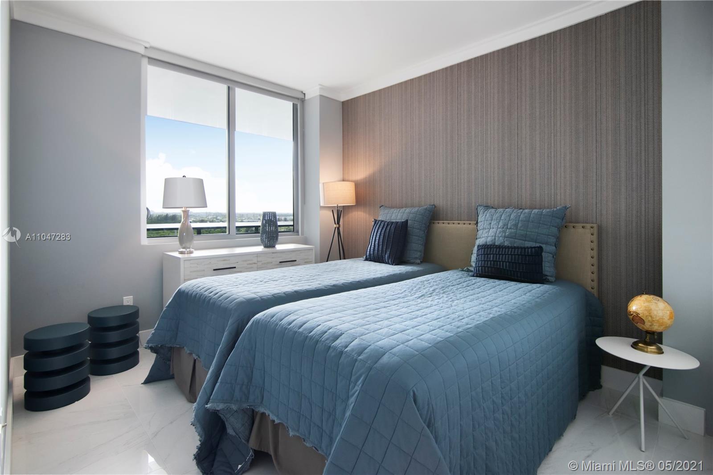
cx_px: 356
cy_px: 238
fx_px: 327
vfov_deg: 72.0
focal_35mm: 16
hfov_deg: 95.0
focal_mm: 11
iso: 800
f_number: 4.8
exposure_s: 1/60
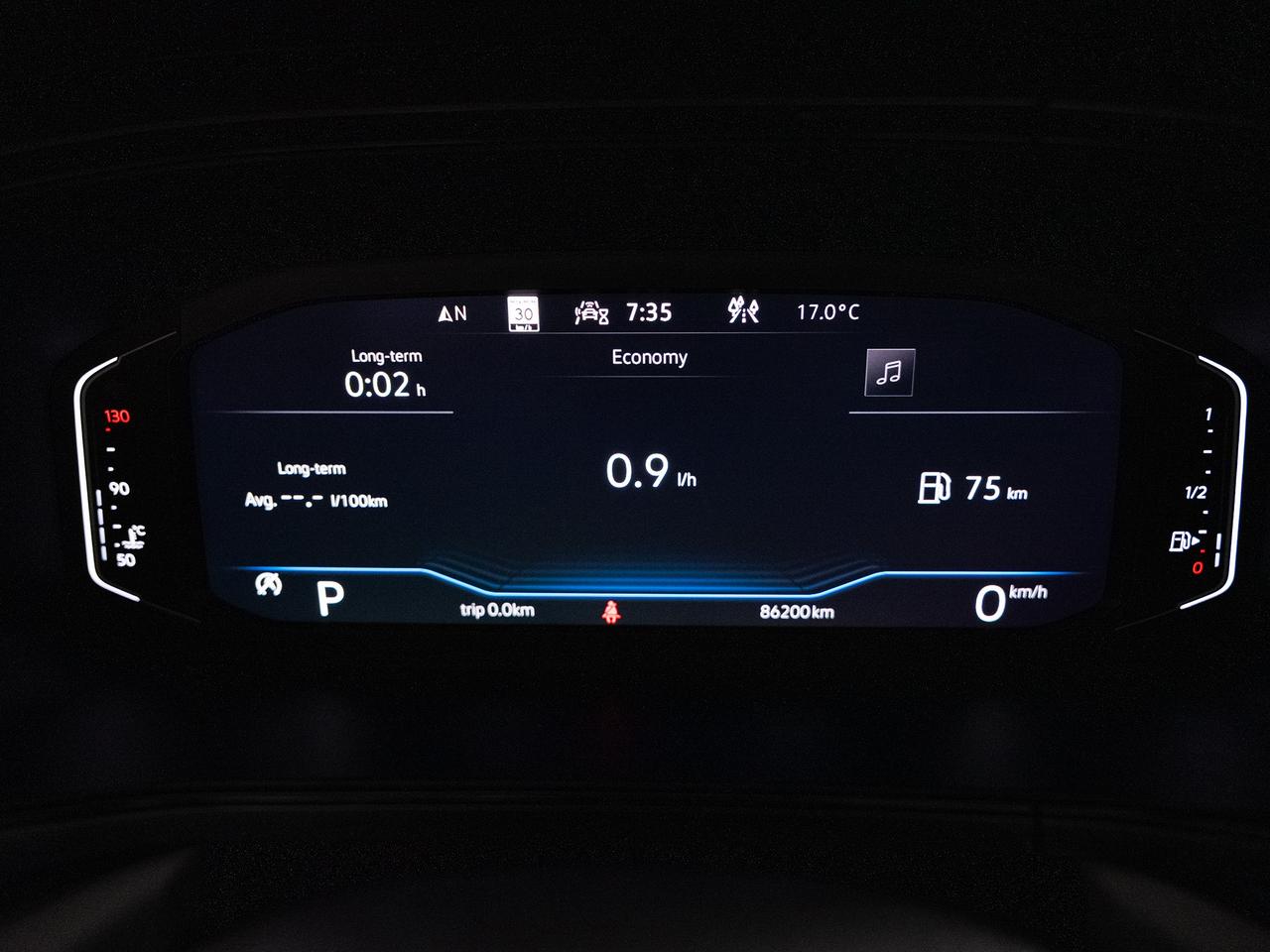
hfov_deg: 65.2
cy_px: 476
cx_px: 635
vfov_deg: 51.3
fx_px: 992
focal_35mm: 27
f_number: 3.5
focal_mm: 25
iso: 1600
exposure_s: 1/50
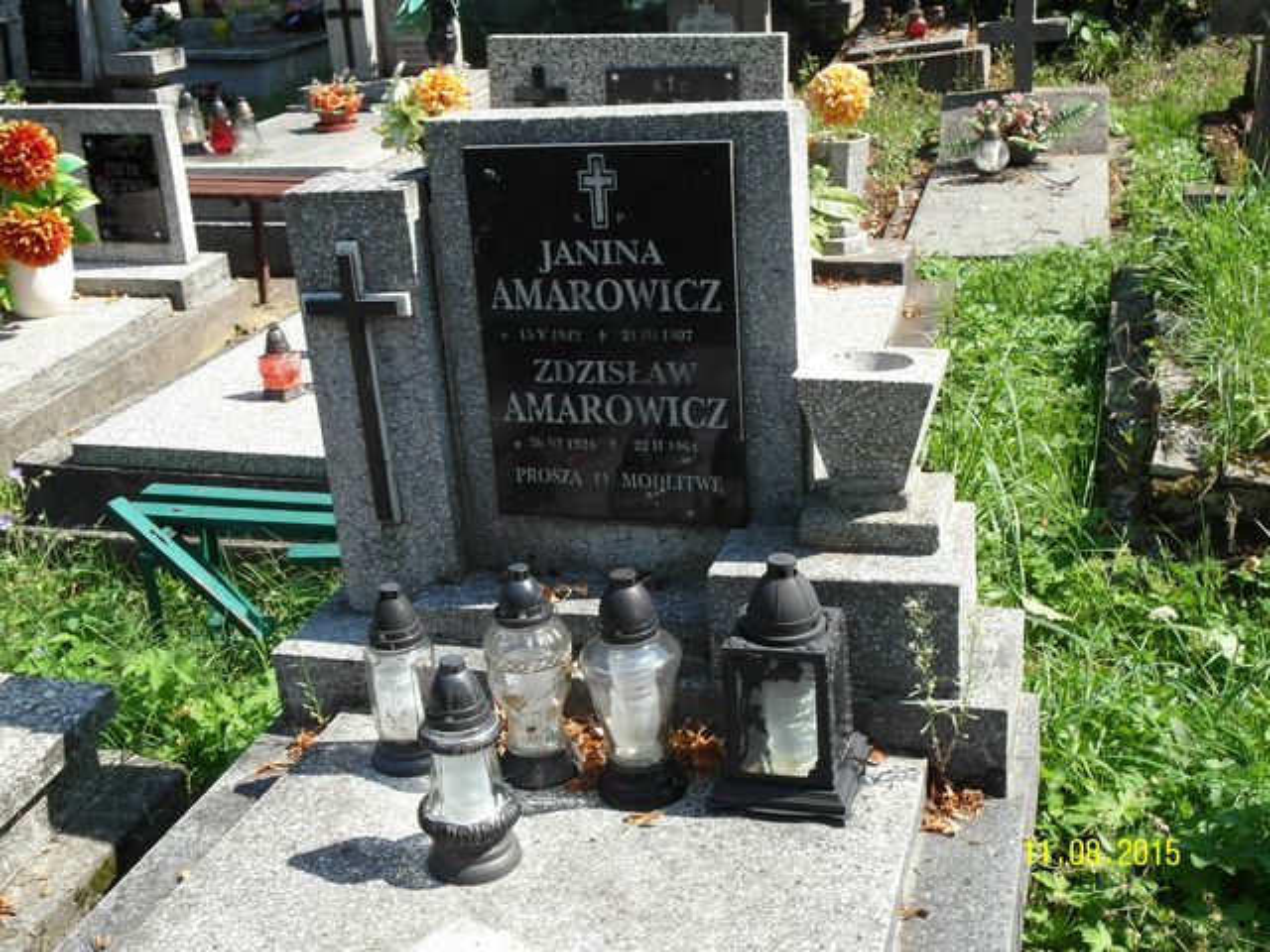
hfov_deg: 44.8
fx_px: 1541
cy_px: 476
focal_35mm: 42
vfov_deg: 34.3
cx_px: 635
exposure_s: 1/250
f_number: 4.4
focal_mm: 9.1
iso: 80
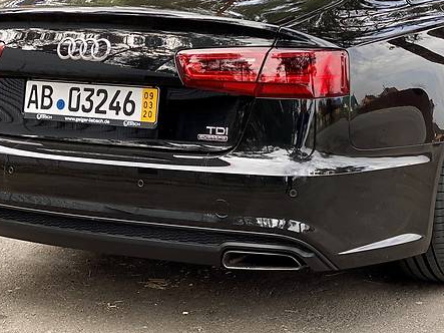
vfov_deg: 15.6
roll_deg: +0.0
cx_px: 308
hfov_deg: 20.8
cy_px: 77
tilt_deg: -8.5
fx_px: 1205
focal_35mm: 94
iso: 20
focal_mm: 6
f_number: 2
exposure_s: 1/154
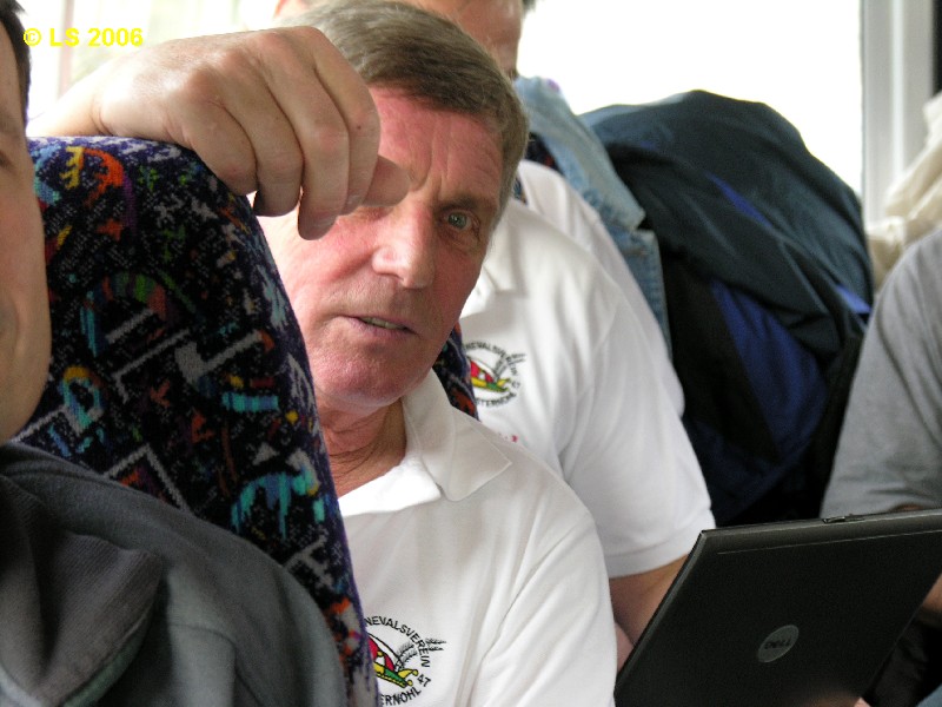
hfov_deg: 15.5
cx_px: 471
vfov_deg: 11.7
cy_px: 354
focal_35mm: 127
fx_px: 3456
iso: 100
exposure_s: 1/14
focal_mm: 32.4
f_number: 3.8
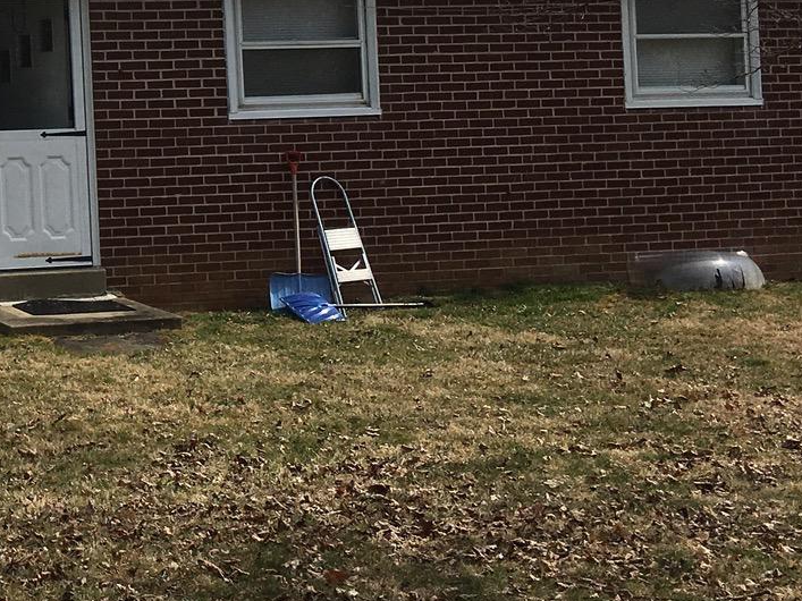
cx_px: -209
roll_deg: +2.5
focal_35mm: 84
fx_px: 1946
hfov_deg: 21.3
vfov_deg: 17.4
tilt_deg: -0.2
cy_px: 88
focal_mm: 4.15
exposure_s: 1/3077
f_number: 2.2
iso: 25
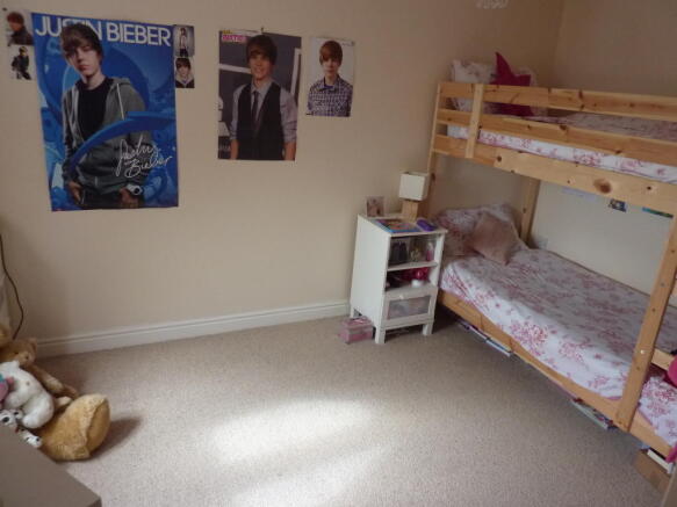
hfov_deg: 69.4
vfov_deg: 54.9
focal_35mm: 25
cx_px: 338
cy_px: 254
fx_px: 489
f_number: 3.3
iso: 320
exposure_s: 1/30
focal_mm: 4.1
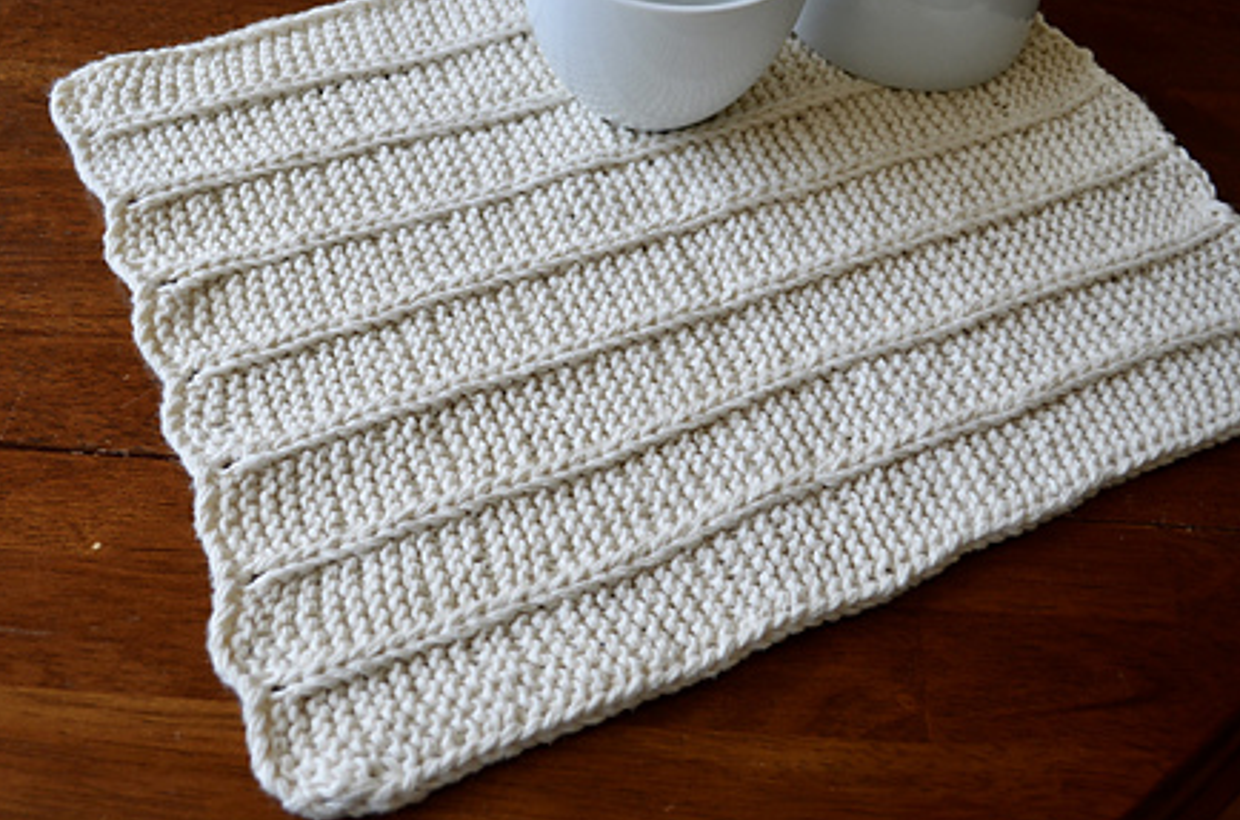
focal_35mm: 38
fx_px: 1306
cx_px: 560
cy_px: 396
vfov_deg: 34.9
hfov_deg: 50.7
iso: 400
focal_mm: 22
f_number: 4.5
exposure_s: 1/80
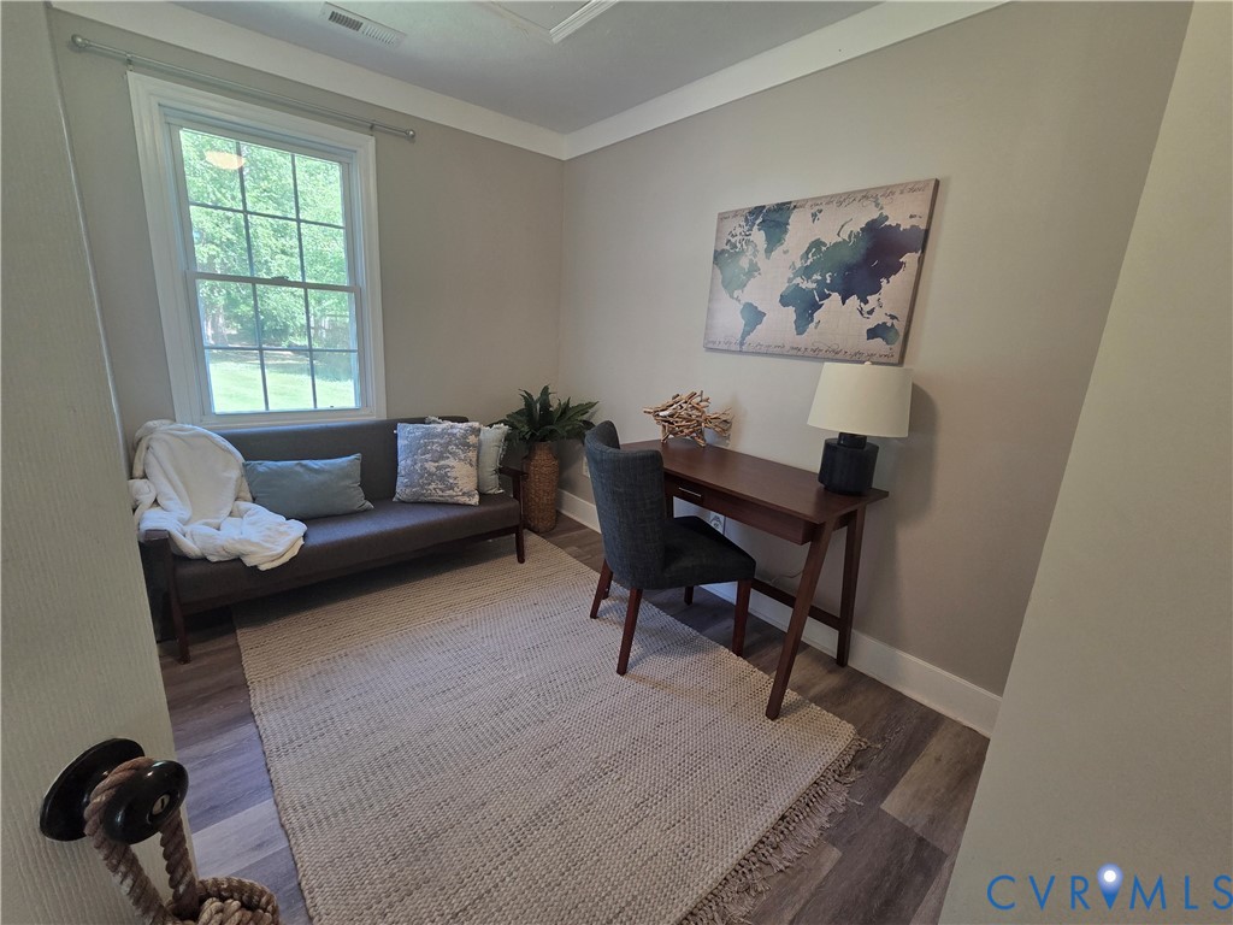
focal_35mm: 13
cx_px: 616
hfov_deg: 106.2
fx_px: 463
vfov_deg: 89.9
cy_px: 462
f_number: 2.2
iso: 250
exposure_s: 1/120
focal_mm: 2.2
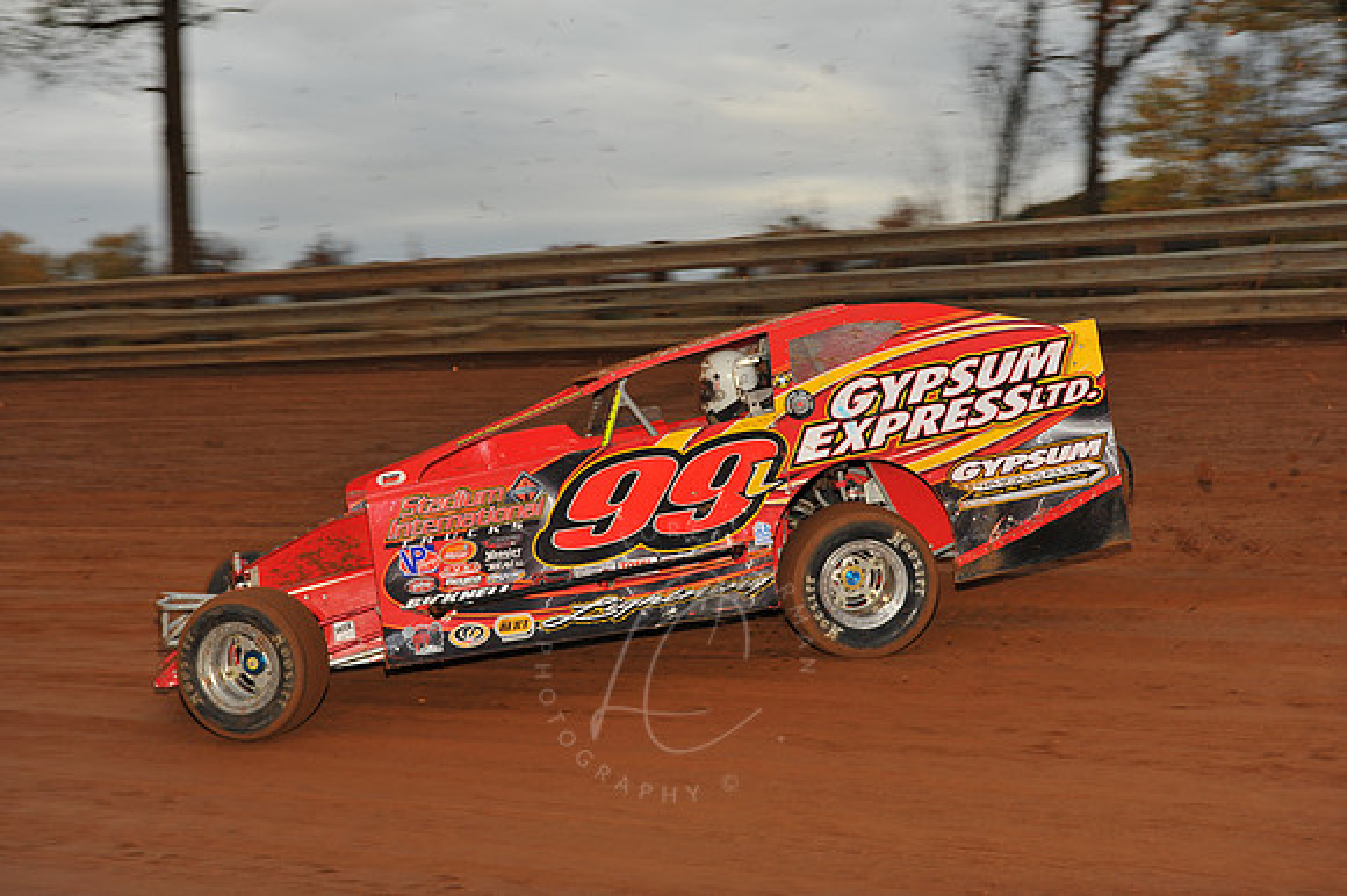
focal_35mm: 70
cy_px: 448
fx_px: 2618
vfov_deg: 19.4
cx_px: 674
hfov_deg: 28.9
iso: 500
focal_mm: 70
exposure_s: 1/320
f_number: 7.1
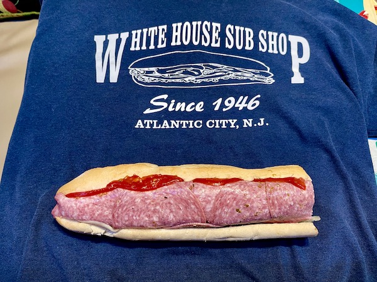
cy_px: 141
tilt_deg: -71.4
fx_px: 283
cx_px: 188
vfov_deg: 53.1
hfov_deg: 67.3
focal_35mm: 26
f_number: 1.6
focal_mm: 5.1
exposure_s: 1/60
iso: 200
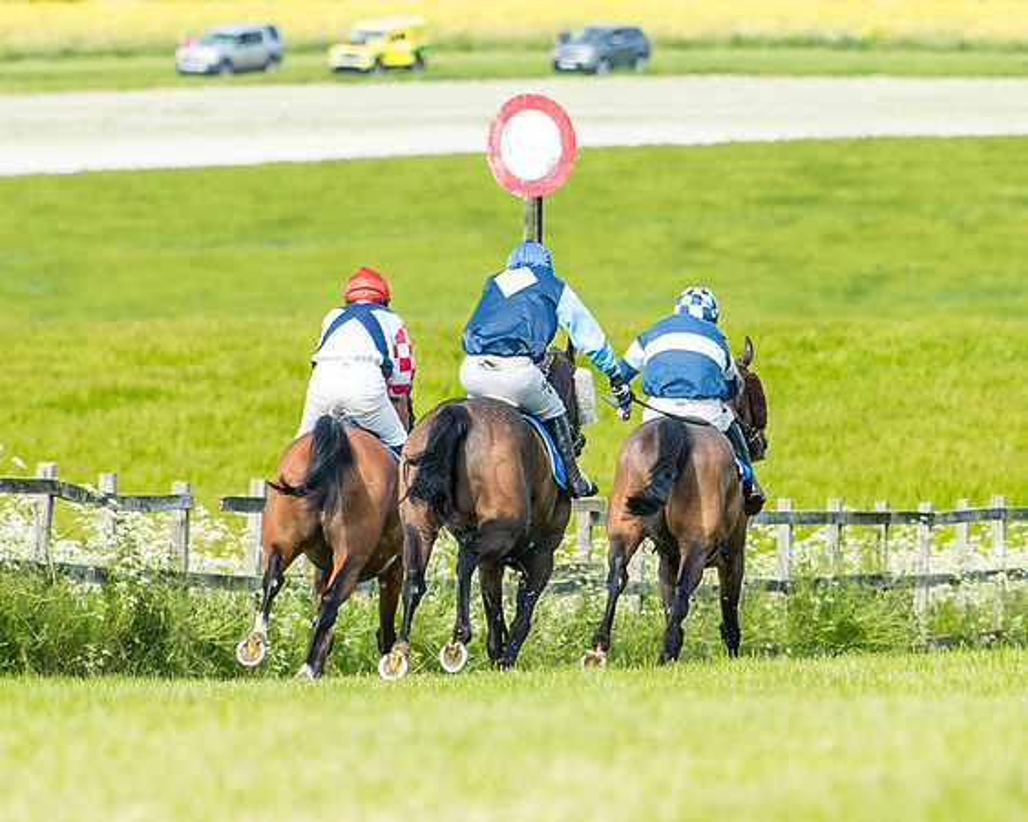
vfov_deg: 2.5
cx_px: 731
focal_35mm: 622
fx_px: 18907
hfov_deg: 3.1
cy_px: 214
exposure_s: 1/1250
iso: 400
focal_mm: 200
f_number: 4
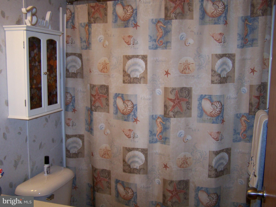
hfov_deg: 49.0
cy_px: 104
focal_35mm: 38
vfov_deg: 37.7
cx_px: 138
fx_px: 303
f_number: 2.8
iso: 140
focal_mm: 6.3
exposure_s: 1/60
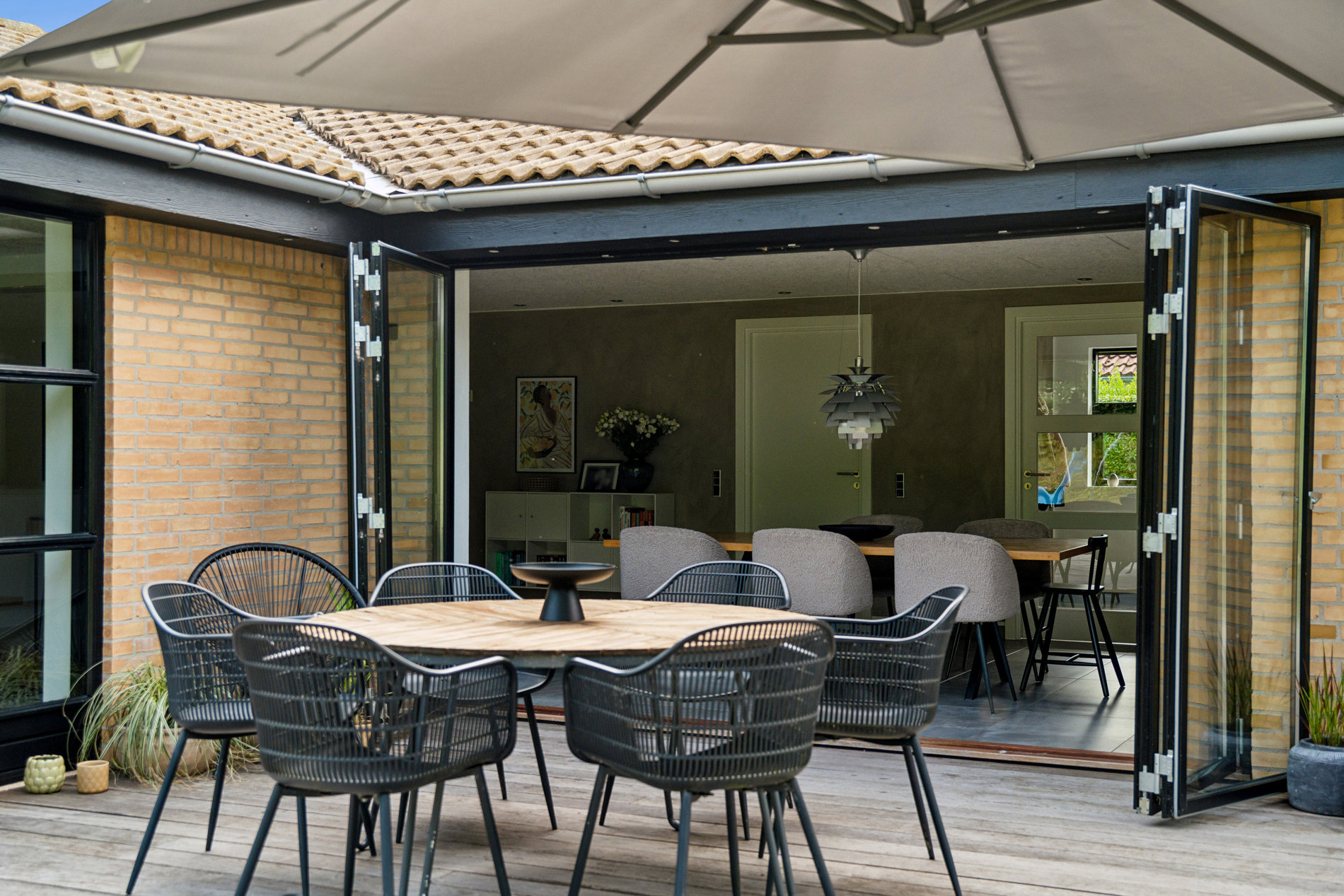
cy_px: 448
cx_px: 672
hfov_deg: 45.4
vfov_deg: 31.2
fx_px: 1605
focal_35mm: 43
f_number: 3.2
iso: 400
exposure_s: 1/800
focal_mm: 43
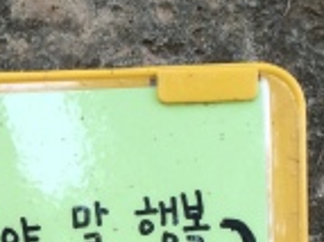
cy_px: 340
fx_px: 1272
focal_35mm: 136
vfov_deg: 10.6
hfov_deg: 14.0
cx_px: -91
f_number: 2.2
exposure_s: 1/494
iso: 32
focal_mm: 4.12
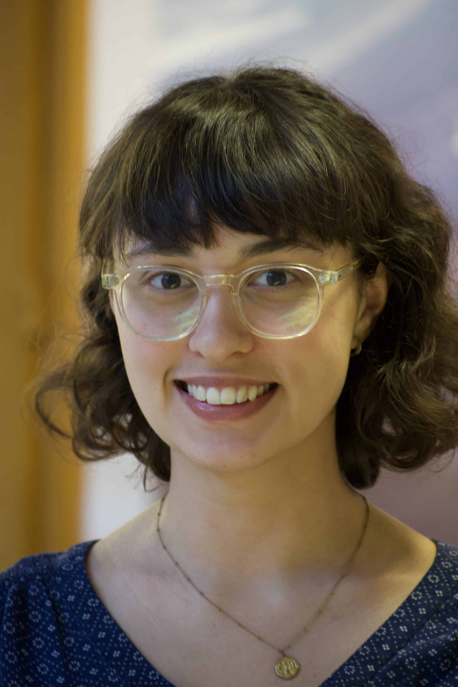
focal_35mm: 402
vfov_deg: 5.1
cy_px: 344
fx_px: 7671
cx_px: 229
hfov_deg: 3.4
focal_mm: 268.2
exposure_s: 1/14
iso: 1600
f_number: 5.6
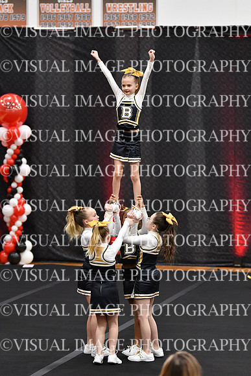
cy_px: 188
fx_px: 1756
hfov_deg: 8.2
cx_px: 126
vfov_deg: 12.2
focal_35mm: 168
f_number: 2.8
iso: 5000
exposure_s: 1/800
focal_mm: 112
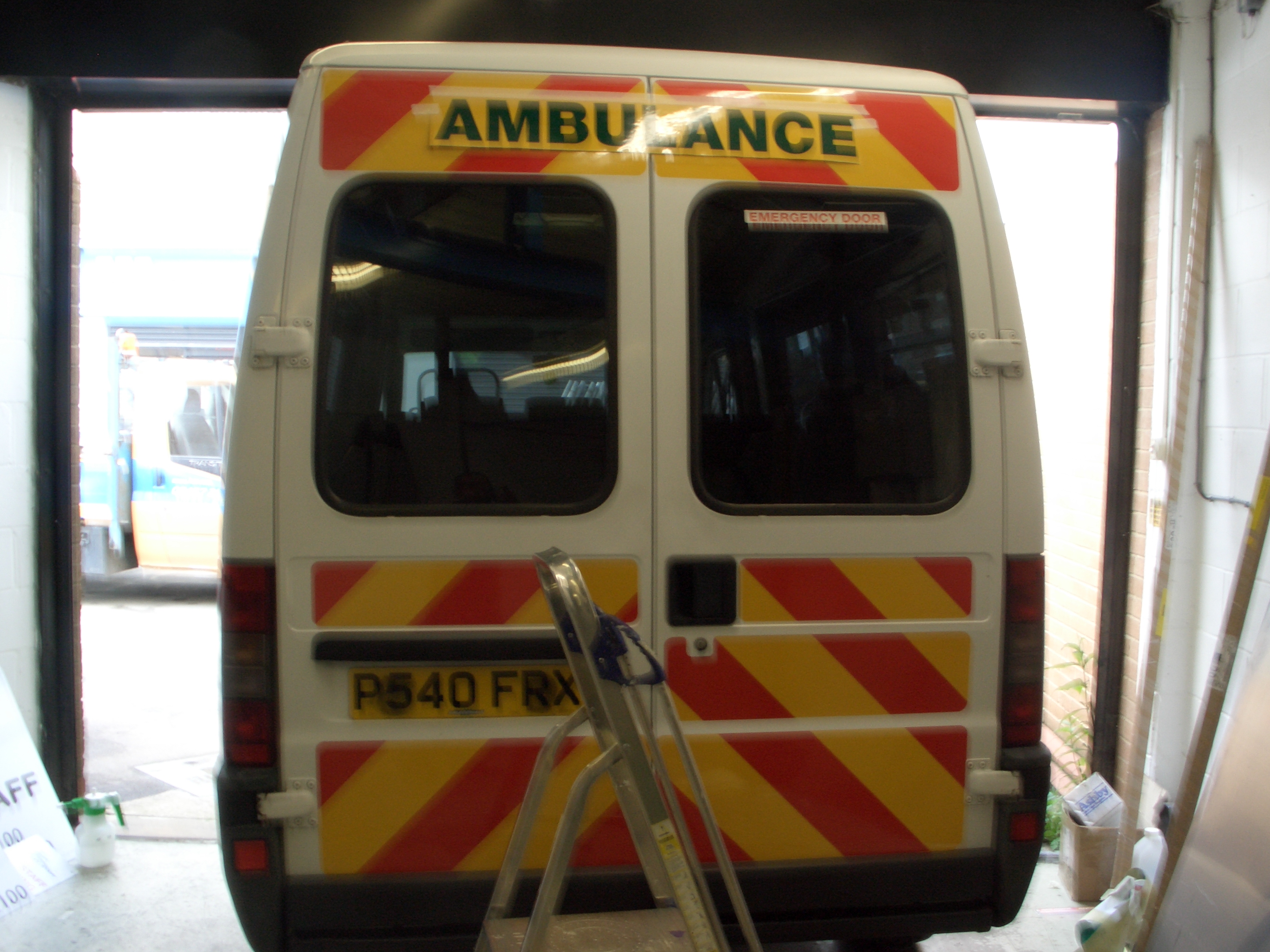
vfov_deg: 41.8
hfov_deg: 53.9
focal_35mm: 34
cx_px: 653
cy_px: 486
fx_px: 1247
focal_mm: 7.1
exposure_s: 1/8
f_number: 8
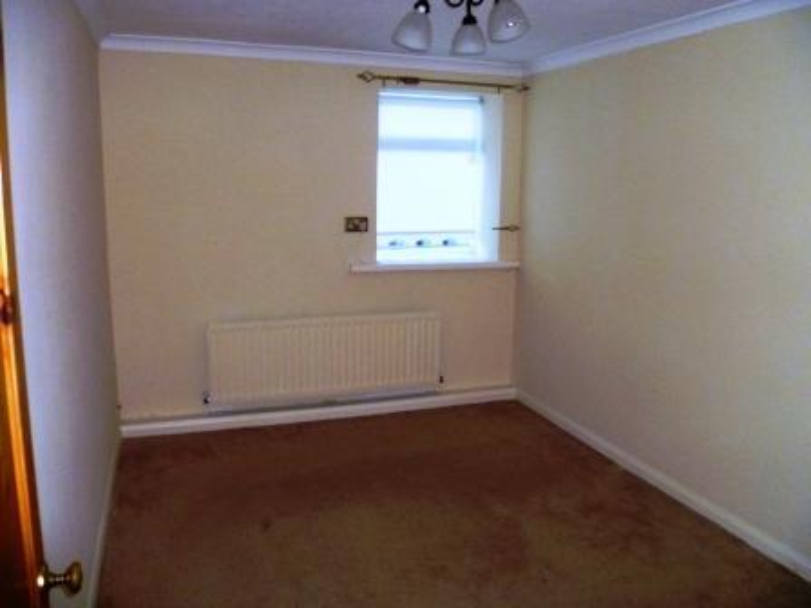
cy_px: 304
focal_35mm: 28
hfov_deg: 63.4
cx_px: 406
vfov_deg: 49.7
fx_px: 656
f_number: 2.8
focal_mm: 5
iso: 200
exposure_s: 1/30
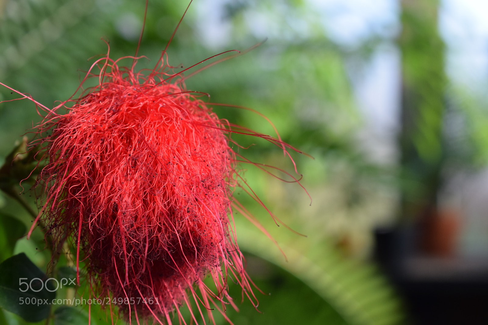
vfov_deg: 16.5
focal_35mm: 82
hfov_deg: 24.6
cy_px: 162
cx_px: 244
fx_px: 1118
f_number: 9
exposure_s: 1/320
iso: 800
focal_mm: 55
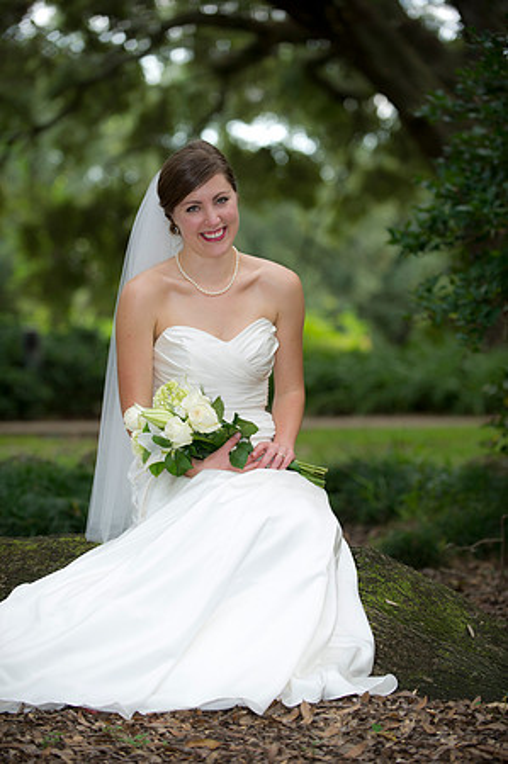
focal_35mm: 105
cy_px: 382
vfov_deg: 19.5
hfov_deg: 13.0
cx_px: 254
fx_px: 2227
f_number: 2.8
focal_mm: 105
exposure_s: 1/200
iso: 400
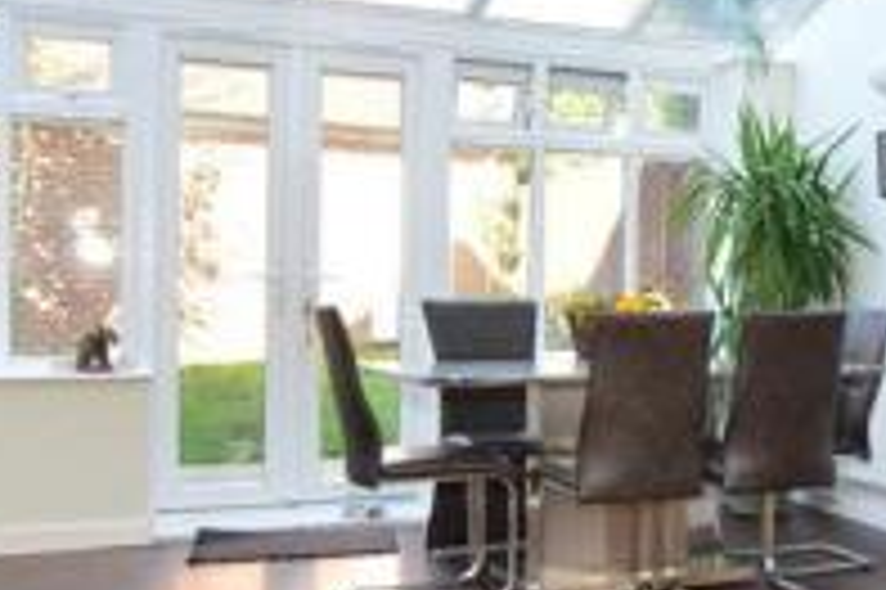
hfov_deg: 37.1
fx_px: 1229
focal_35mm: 50
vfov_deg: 26.9
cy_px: 268
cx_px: 796
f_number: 5.6
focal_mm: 10
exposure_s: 1/125
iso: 500
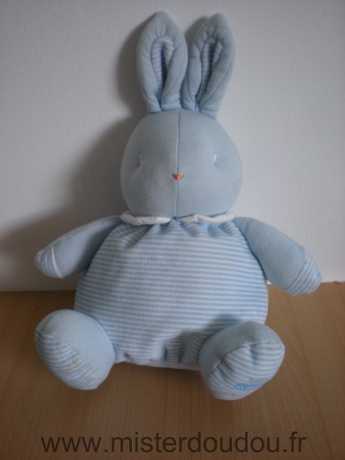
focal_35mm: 38
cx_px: 172
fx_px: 505
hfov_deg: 37.7
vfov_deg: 49.0
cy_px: 230
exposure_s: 1/57.4
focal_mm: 6.3
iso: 126
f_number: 3.1
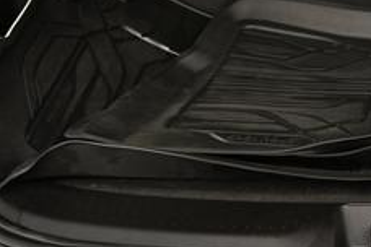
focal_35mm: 73
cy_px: 0
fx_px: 752
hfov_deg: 26.4
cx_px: 363
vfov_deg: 18.2
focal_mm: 26
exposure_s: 1/40
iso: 800
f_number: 2.8
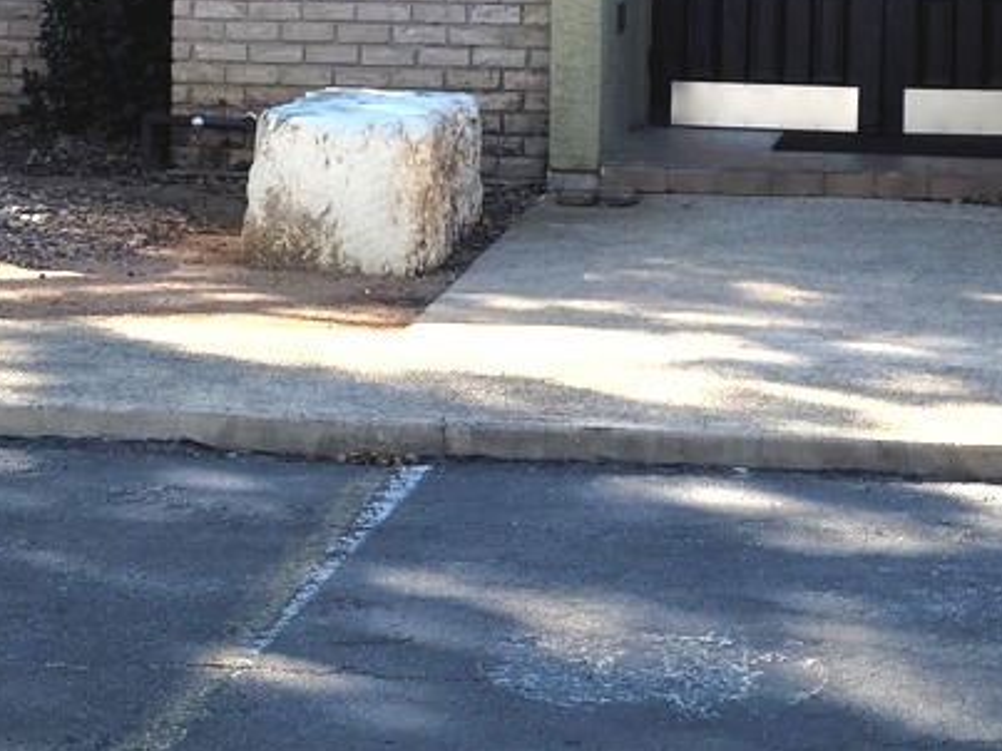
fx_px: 2894
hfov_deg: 19.6
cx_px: 465
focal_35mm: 100
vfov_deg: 14.6
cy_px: 35
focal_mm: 5.9
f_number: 2
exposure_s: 1/468
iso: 25
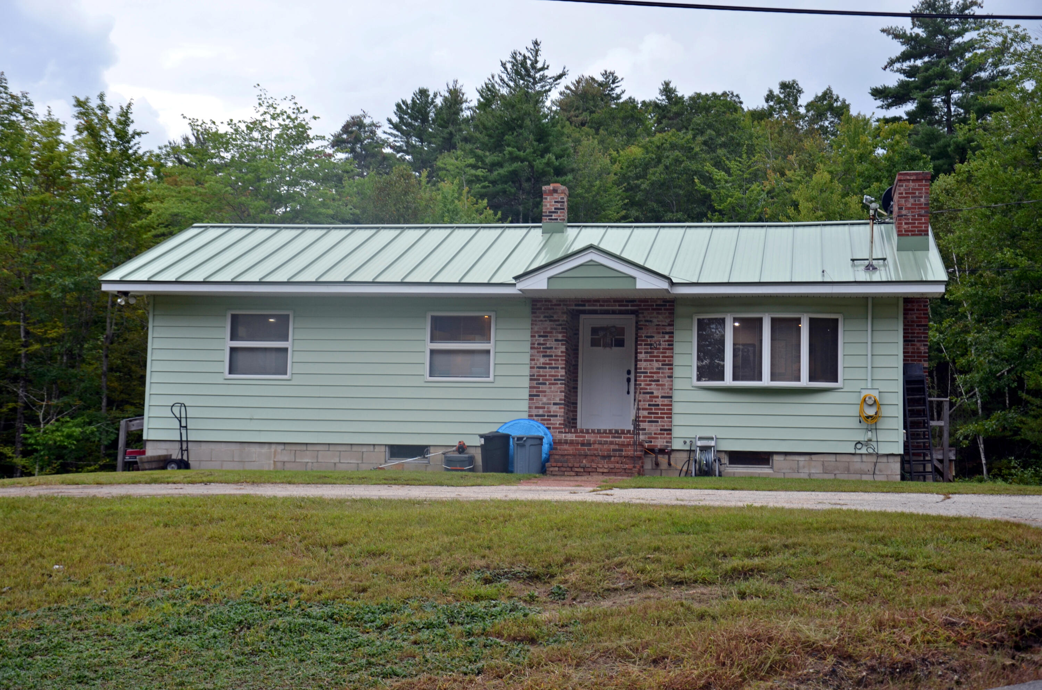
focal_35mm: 57
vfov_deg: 23.7
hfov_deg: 35.1
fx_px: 1646
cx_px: 521
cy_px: 345
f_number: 4.5
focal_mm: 38
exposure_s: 1/60
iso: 160
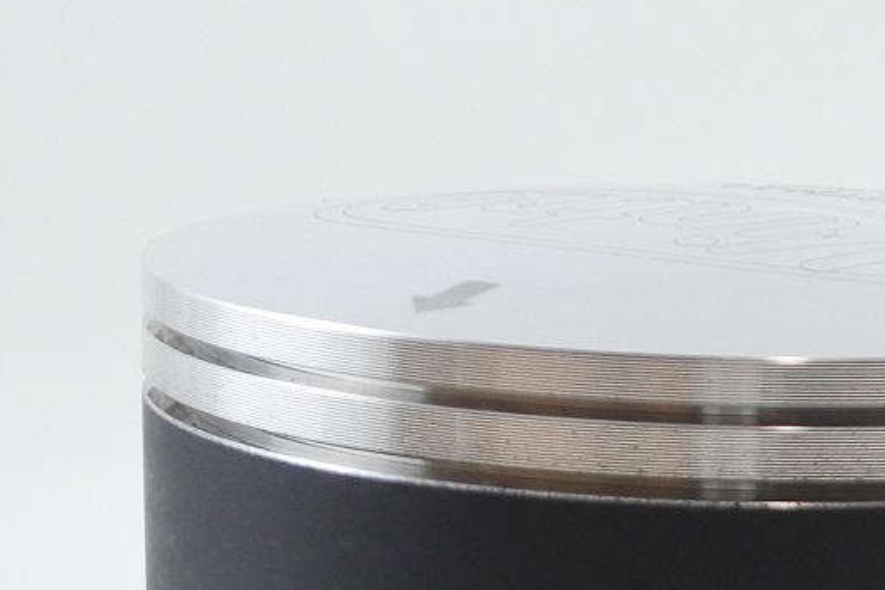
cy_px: 841
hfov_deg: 16.5
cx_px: 738
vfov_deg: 10.8
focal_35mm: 123
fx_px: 3024
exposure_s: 1/125
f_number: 4
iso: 560
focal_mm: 13.7
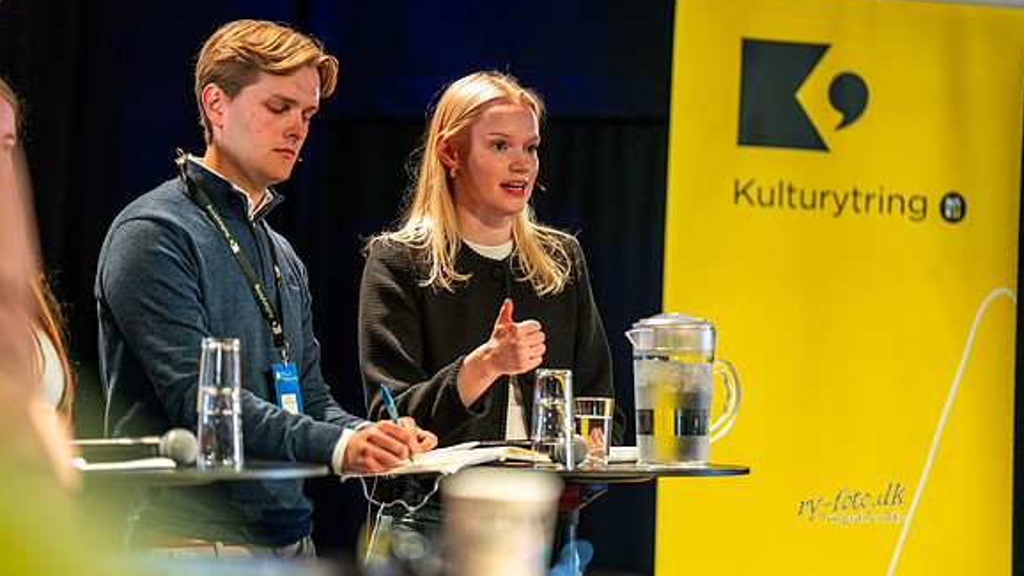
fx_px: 4425
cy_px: 249
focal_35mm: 163
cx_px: 512
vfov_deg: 7.4
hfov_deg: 13.2
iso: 1600
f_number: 2.8
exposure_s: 1/200
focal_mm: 155
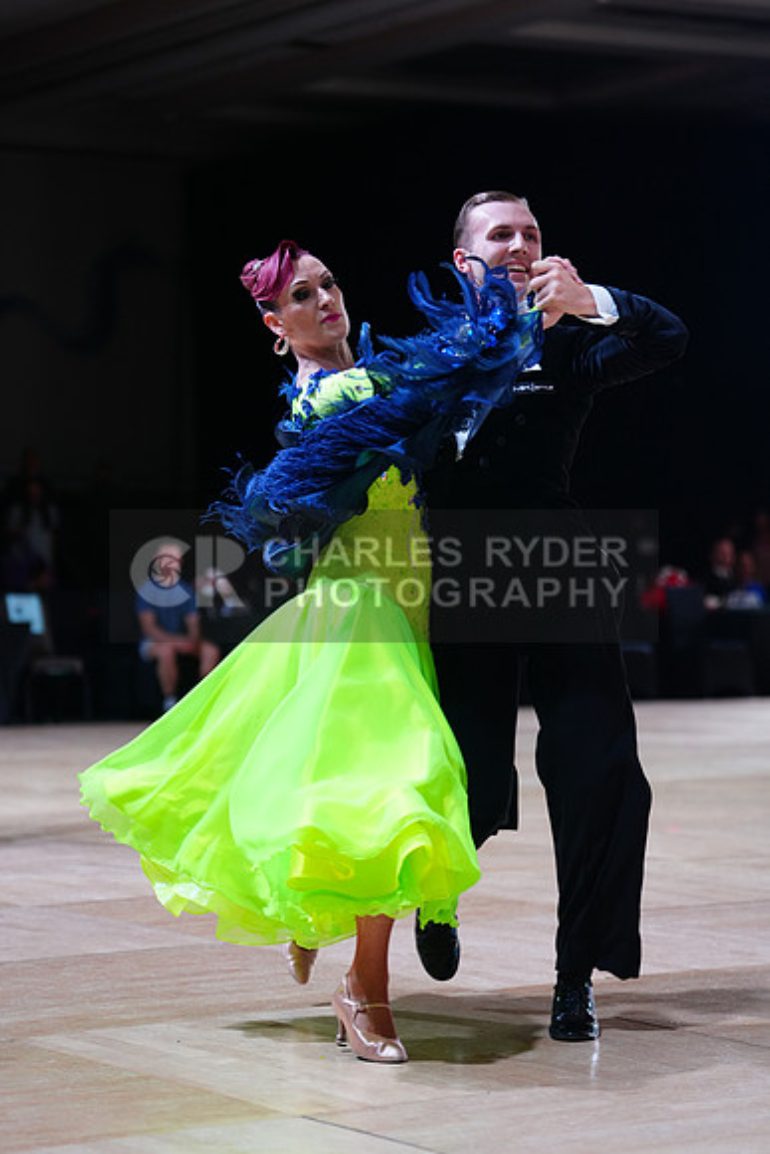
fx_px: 3110
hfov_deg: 14.1
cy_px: 577
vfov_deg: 21.0
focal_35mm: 97
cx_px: 385
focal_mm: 97
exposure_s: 1/500
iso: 1000
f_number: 2.8
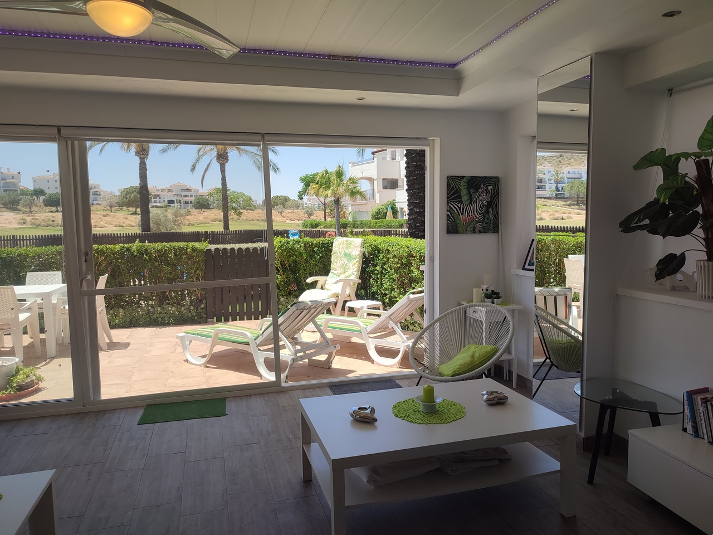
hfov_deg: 69.4
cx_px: 356
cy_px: 268
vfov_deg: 54.9
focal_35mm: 25
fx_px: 515
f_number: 1.9
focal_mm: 6.04
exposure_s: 1/437
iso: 50
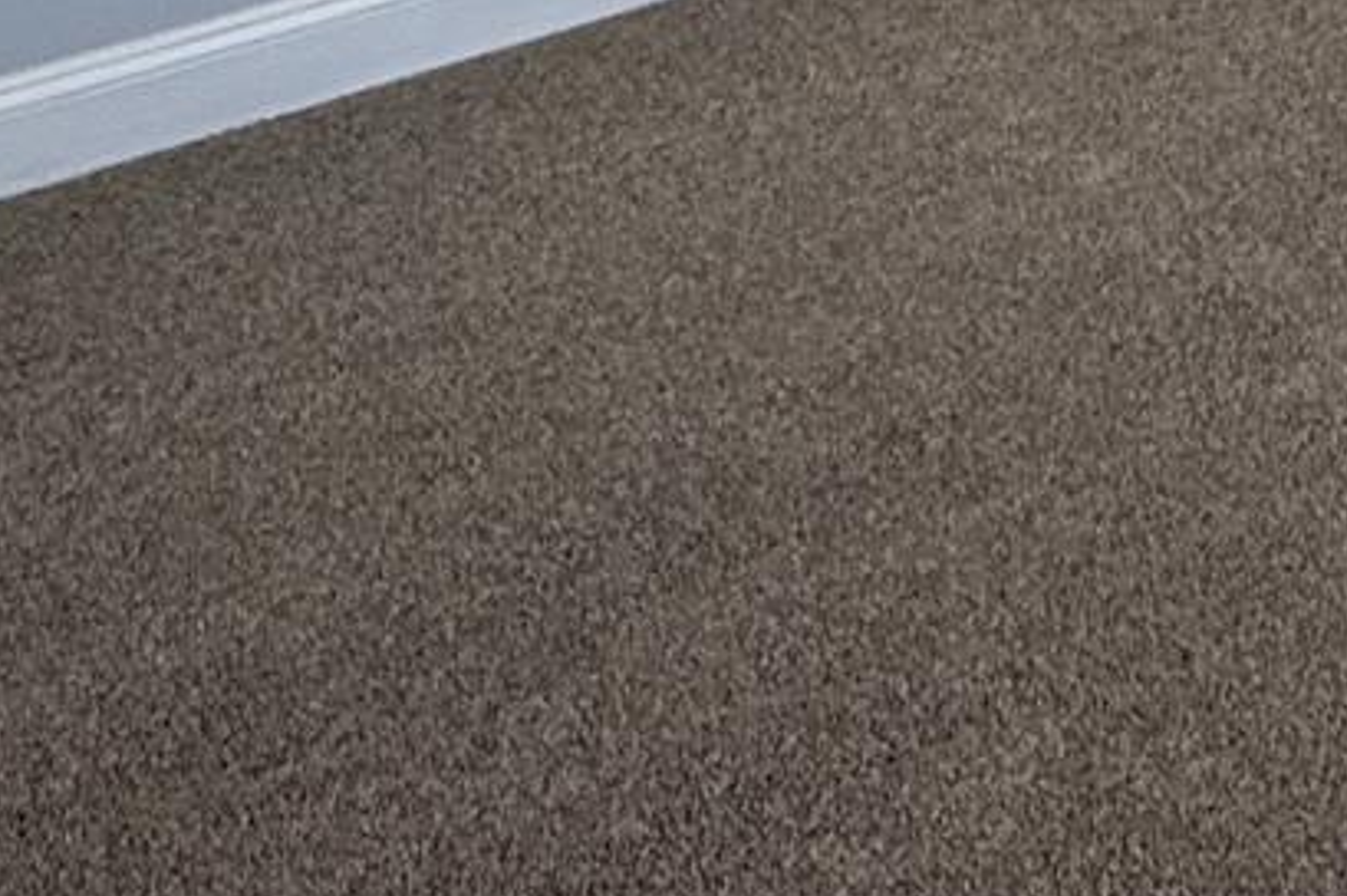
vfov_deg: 14.6
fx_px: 2729
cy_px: -1008
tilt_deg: -2.7
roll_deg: +1.5
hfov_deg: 23.3
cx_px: 1913
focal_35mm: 73
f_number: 2.2
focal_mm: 2.22
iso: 100
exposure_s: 1/120
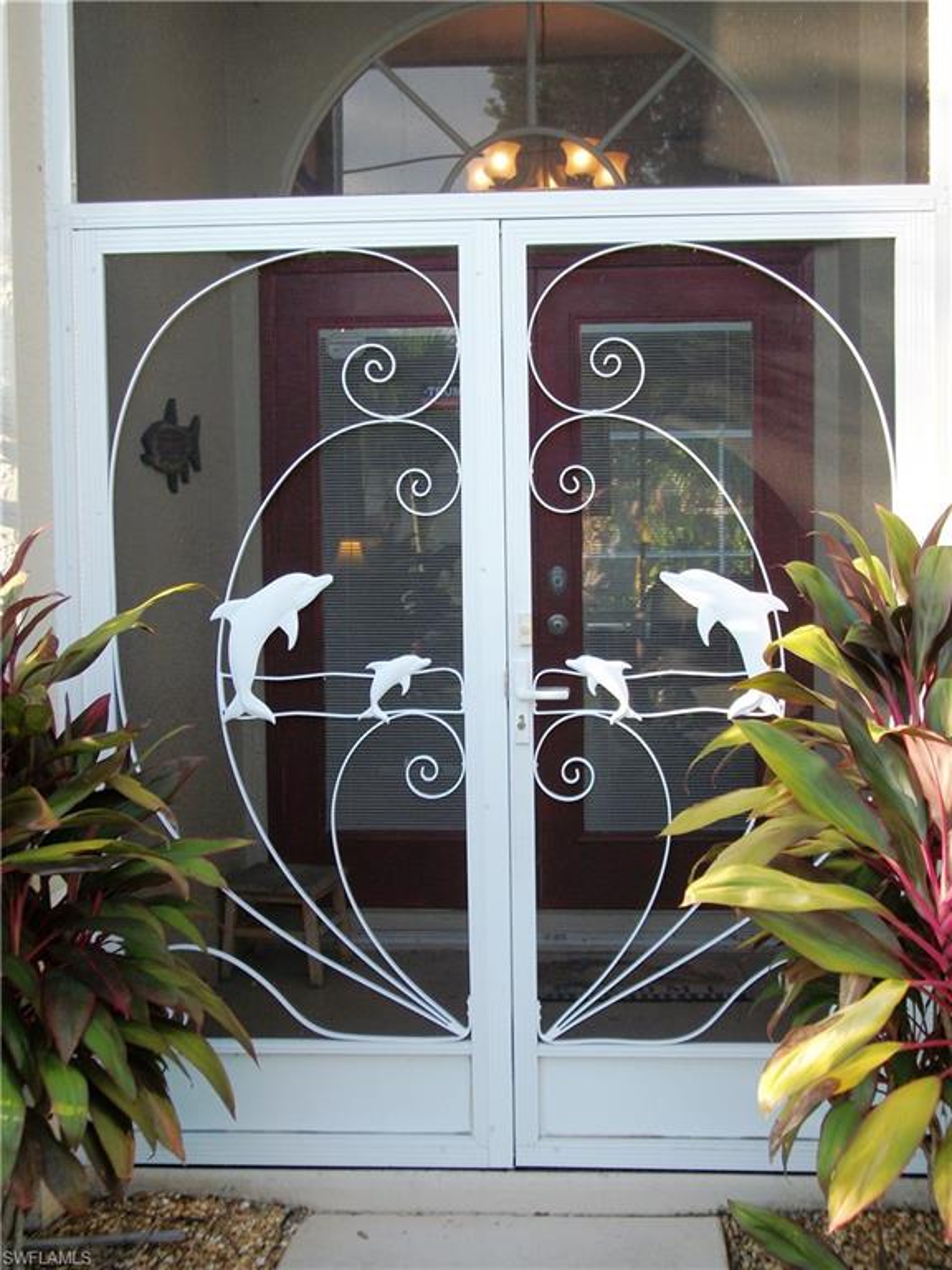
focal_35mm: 50
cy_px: 635
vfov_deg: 38.2
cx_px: 476
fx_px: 1833
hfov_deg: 29.1
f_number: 3.6
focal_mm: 8.8
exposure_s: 1/100
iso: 80
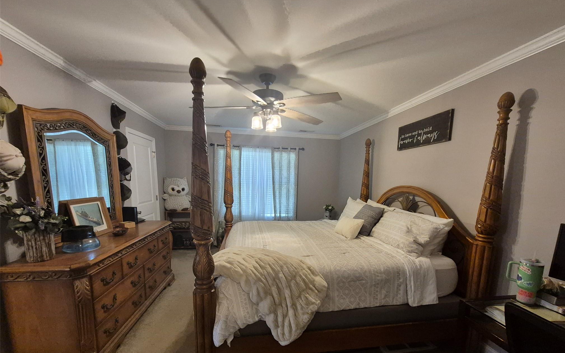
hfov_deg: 105.3
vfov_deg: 77.8
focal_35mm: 14
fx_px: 216
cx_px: 287
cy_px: 211
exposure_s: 1/60
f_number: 2.2
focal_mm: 1.74
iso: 640
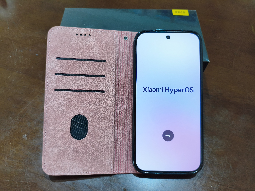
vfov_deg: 53.1
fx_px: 192
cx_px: 128
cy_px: 96
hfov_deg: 67.3
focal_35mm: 26
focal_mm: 4.94
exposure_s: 1/50
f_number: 1.5
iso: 250
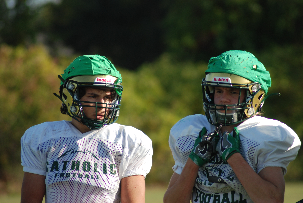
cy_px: 102
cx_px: 152
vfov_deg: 3.7
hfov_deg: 5.5
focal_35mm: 375
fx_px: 3160
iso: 200
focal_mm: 250
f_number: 5.3
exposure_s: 1/640
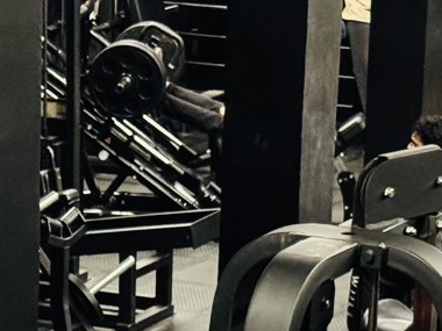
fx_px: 2579
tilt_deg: -15.1
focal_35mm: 202
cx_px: 131
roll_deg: -0.7
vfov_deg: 7.3
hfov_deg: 9.8
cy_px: 377
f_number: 1.78
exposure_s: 1/36
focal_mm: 6.76
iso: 500
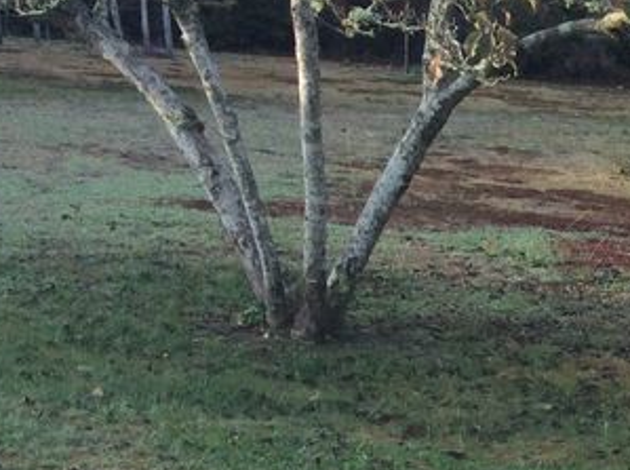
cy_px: 707
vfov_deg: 13.0
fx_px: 1943
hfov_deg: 16.7
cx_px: 954
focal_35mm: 107
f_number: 2.4
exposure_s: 1/231
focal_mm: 3.3
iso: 32
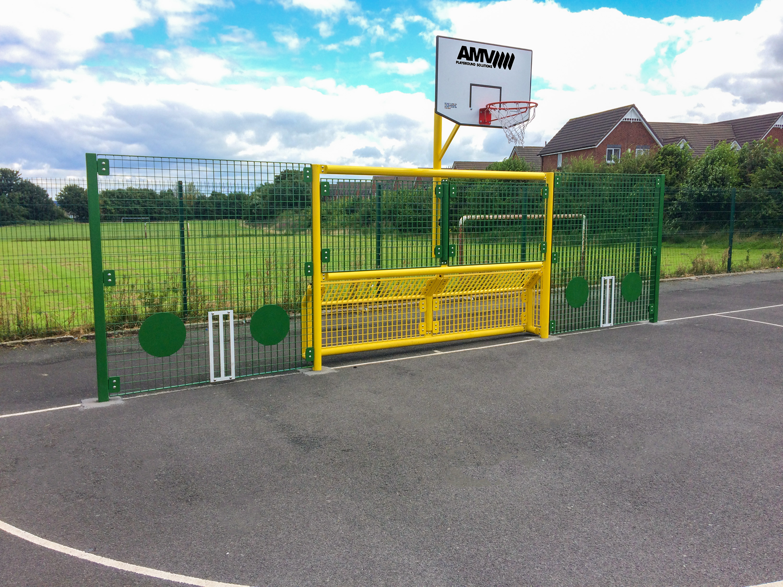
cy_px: 294
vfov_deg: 48.2
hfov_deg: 61.7
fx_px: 656
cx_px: 392
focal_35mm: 29
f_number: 2.2
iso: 32
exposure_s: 1/1001
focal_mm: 4.15
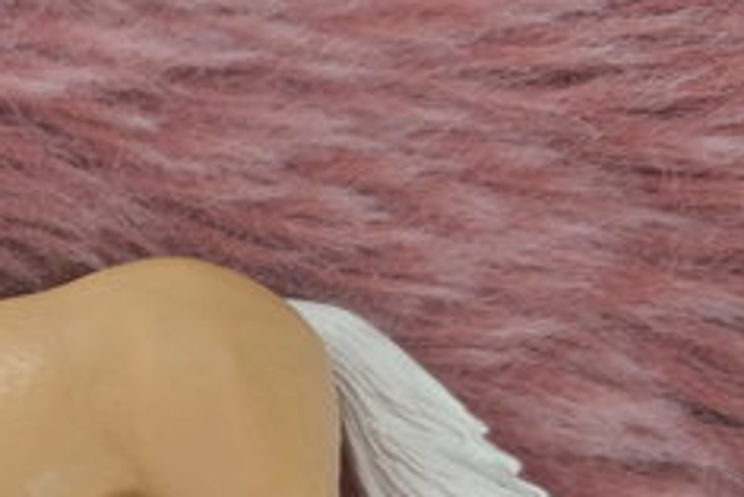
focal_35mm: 63
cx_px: -63
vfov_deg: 20.7
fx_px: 1303
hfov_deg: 29.0
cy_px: 524
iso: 500
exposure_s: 1/50
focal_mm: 6.57
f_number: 1.6
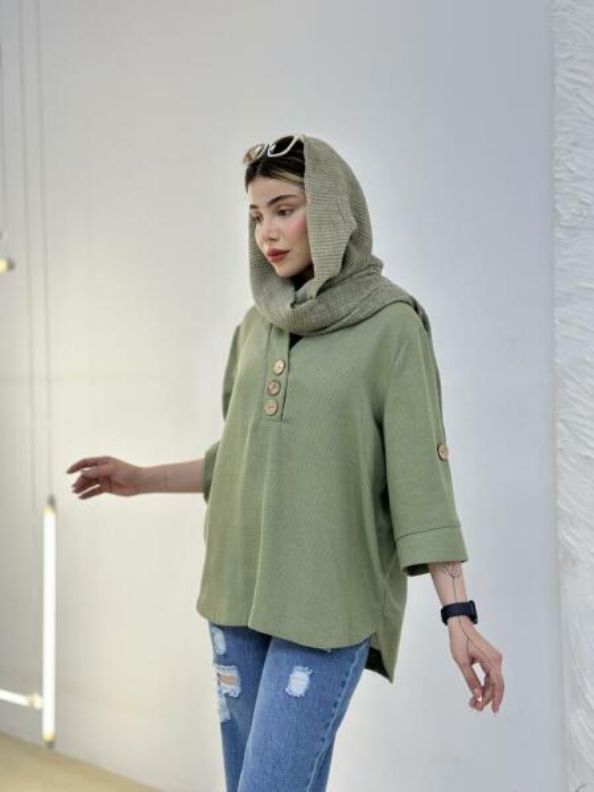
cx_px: 297
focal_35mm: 48
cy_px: 396
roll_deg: +0.9
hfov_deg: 30.3
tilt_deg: -0.4
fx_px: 1098
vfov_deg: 39.7
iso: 80
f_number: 1.78
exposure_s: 1/197
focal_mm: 6.86
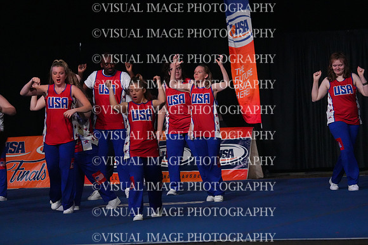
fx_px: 1943
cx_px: 184
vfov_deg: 7.2
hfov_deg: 10.8
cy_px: 122
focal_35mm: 190
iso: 16000
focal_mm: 190
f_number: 5.6
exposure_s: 1/1250
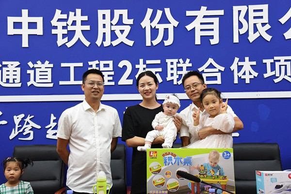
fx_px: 388
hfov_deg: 41.1
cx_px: 146
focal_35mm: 48
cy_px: 97
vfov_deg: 28.1
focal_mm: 48
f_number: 5.6
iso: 3200
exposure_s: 1/250
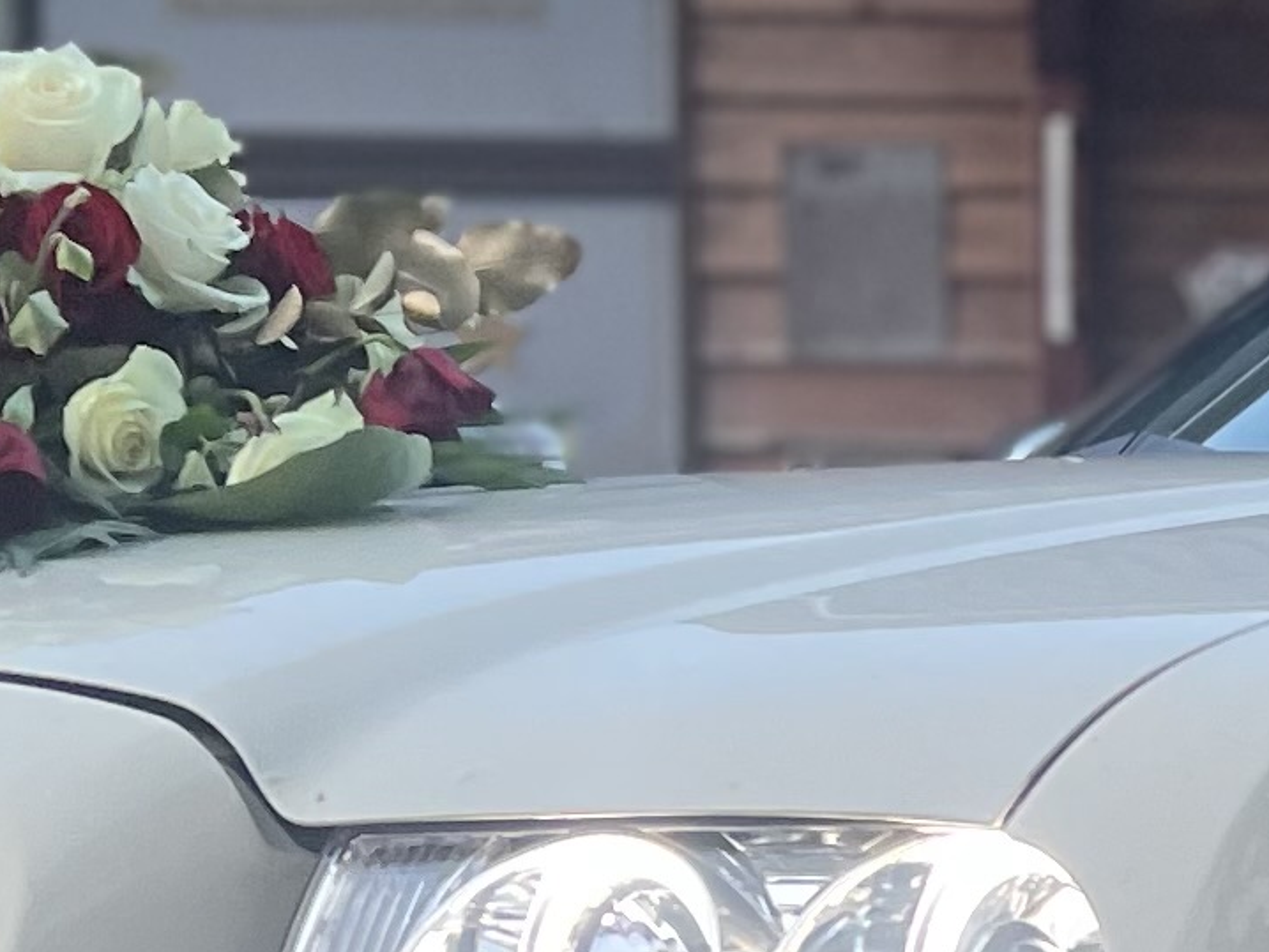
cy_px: 1143
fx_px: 5354
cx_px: 1833
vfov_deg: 10.0
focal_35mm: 146
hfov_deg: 12.9
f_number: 1.5
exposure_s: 1/60
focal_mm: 5.7
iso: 200
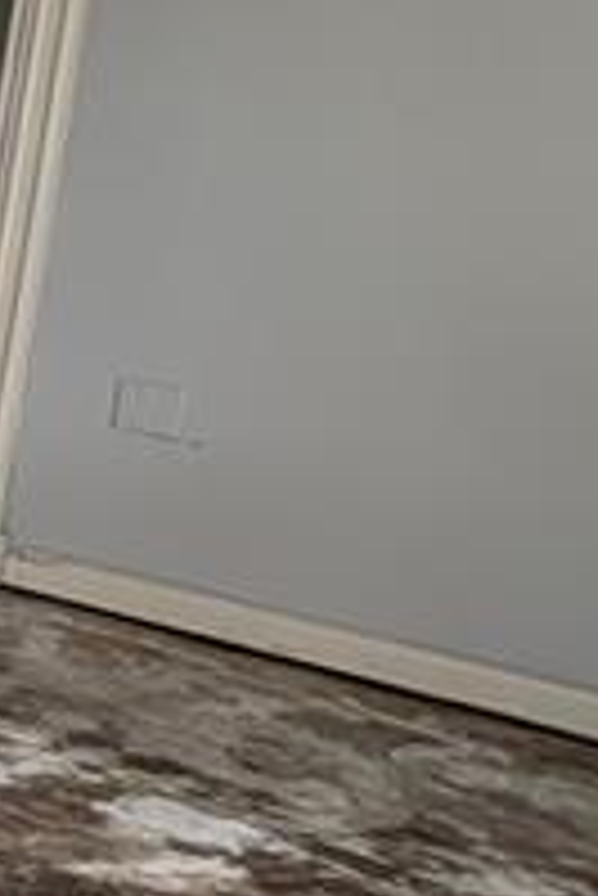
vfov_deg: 31.0
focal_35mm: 64
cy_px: 248
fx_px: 1592
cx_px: -1520
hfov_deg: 9.4
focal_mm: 2.02
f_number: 1.7
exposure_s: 1/75.2
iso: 74
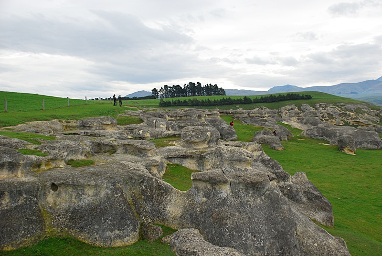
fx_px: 446
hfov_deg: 46.3
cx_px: 191
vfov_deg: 32.0
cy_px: 128
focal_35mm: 42
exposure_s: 1/640
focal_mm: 28
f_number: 6.3
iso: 400
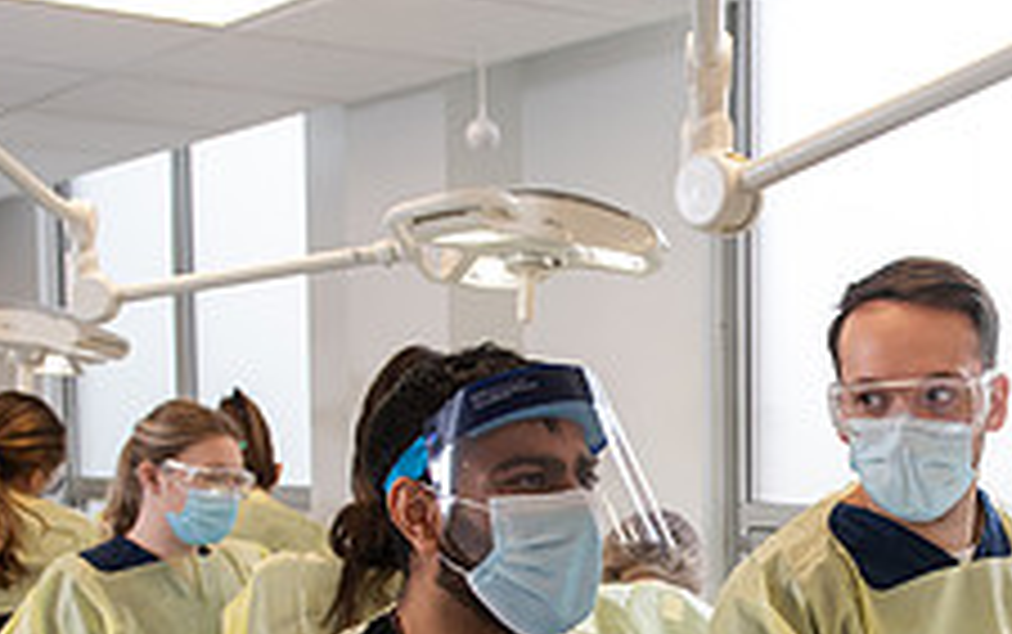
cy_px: 650
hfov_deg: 28.2
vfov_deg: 17.9
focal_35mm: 71
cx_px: 846
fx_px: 1960
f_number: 4.5
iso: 500
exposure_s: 1/200
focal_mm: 27
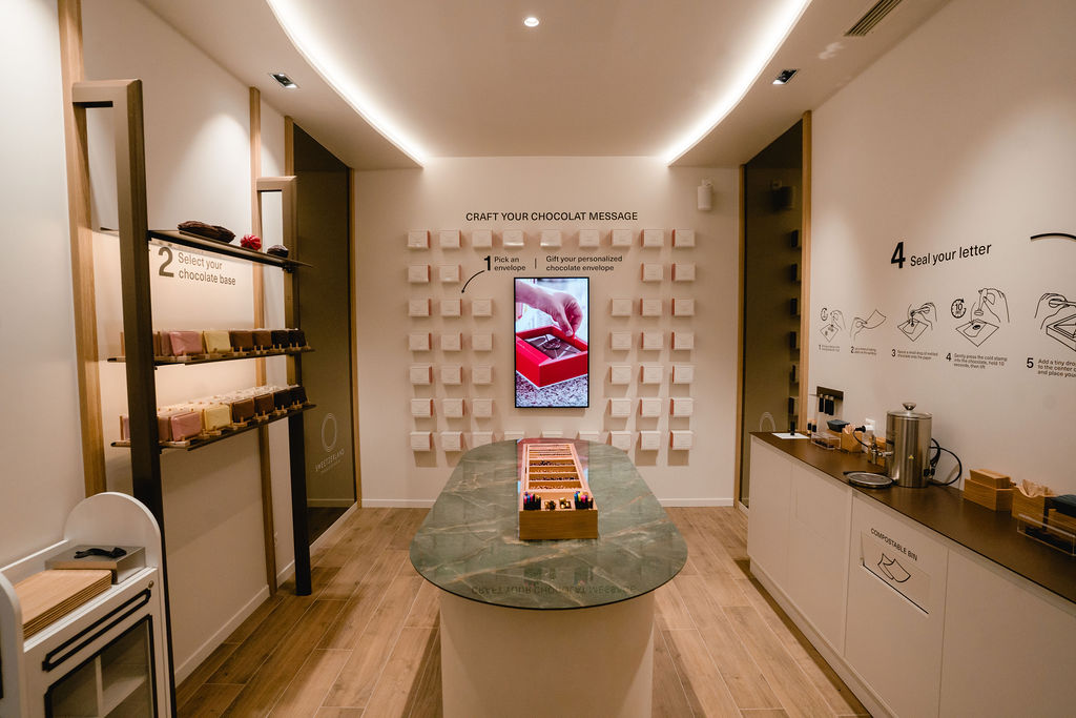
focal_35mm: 17
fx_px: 508
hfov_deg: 93.3
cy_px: 359
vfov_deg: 70.5
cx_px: 538
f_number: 5.6
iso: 1600
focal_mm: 17
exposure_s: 1/250
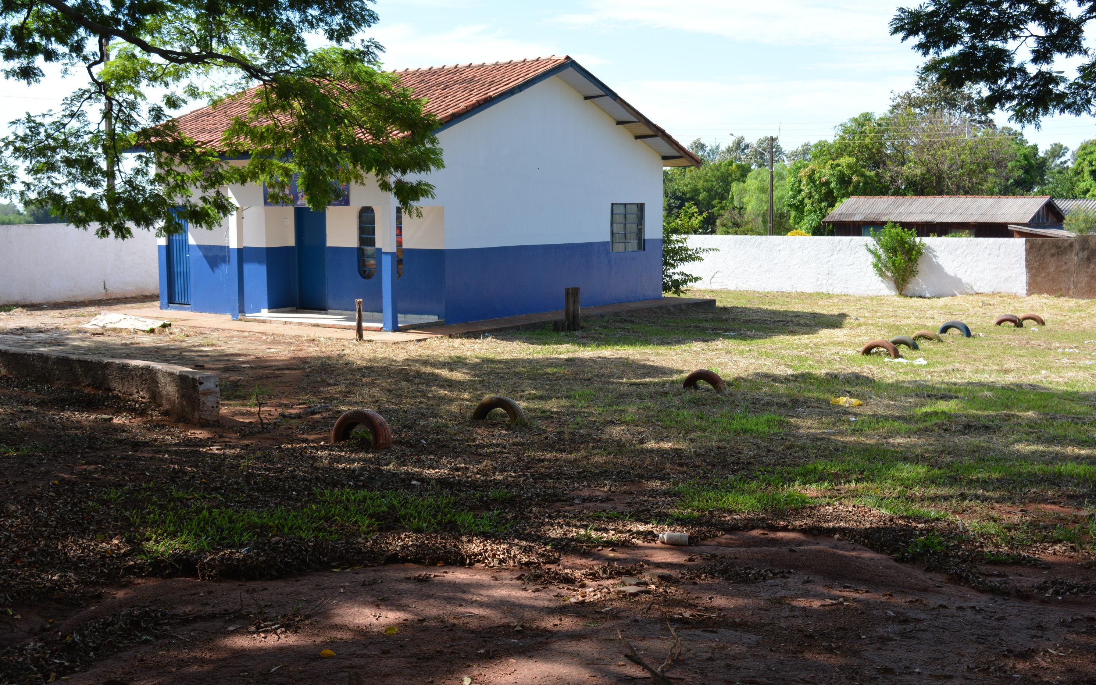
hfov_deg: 46.2
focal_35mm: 43
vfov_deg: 29.9
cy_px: 359
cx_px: 549
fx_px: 1284
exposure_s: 1/250
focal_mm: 28
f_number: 8
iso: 200
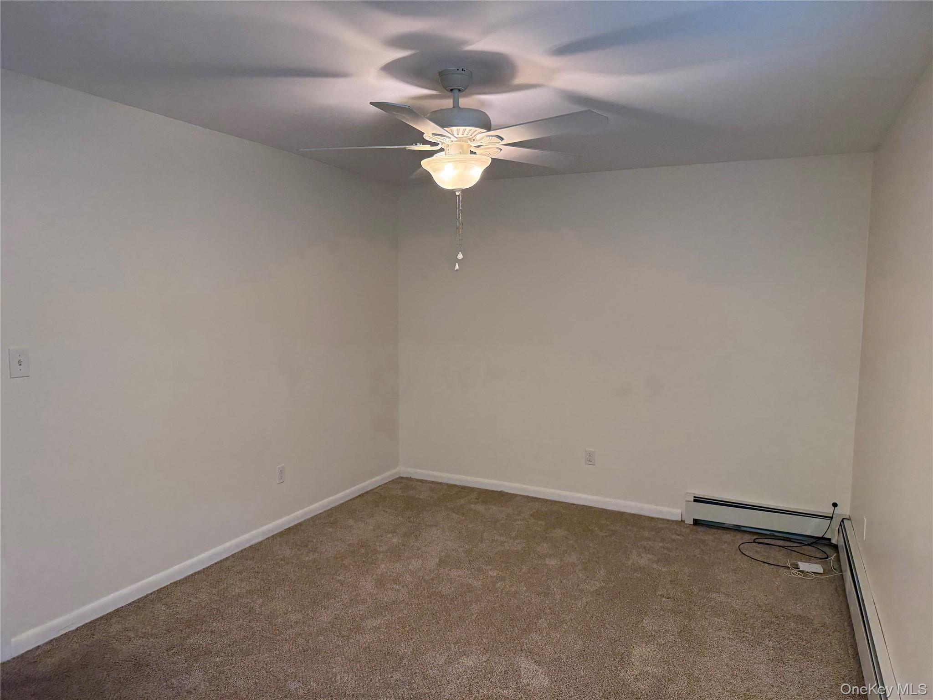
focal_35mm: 24
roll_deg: -0.1
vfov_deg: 56.8
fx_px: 647
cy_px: 350
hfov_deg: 71.6
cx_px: 466
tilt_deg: -5.4
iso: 320
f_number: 1.78
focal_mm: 6.76
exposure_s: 1/120
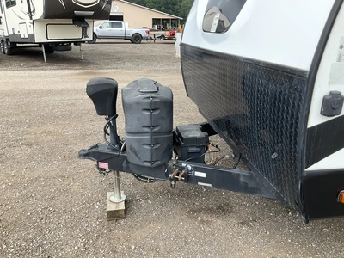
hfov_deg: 61.7
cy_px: 129
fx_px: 288
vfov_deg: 48.2
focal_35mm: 29
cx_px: 172
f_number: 1.8
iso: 25
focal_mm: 3
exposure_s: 1/276
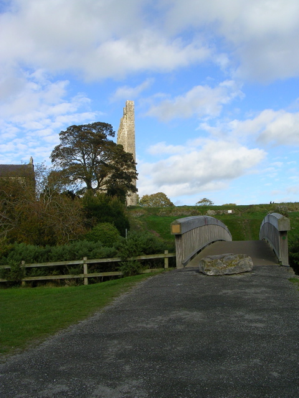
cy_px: 199
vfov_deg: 49.0
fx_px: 438
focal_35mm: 38
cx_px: 150
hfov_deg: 37.7
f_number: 5.6
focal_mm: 5.8
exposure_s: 1/269
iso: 50
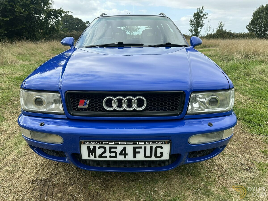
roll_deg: +0.7
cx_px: 134
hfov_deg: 71.6
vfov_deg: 56.8
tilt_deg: -17.7
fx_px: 186
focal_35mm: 24
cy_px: 100
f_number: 1.78
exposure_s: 1/1916
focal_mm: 6.86
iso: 80
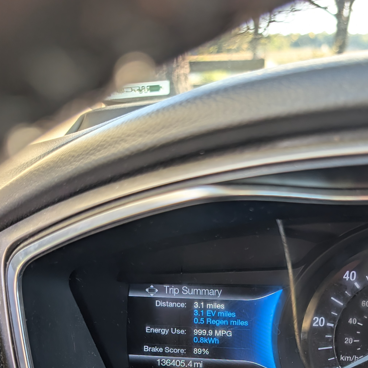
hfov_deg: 39.0
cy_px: 360
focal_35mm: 43
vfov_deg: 35.7
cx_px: 224
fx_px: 517
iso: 43
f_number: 1.68
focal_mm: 6.9
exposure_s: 1/79.2
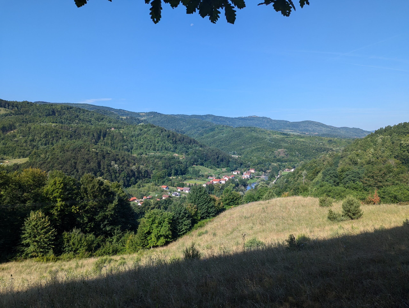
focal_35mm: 24
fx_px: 284
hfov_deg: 71.5
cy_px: 154
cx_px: 204
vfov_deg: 56.9
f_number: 1.85
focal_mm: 6.81
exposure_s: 1/1595
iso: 48
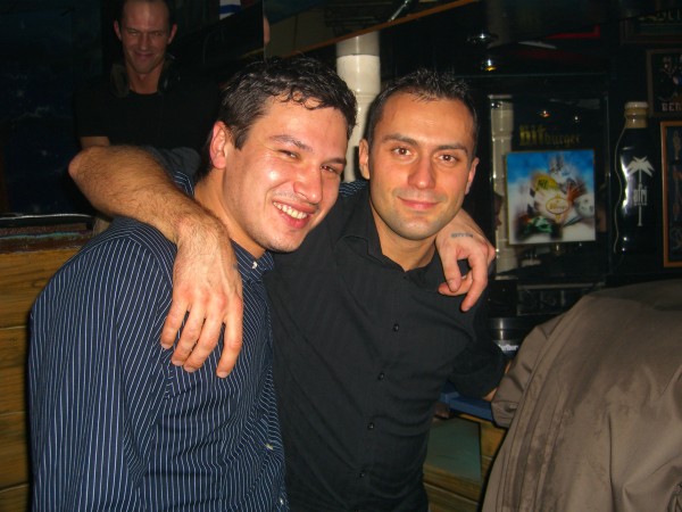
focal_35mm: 38
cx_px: 341
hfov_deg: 49.0
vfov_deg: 37.7
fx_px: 749
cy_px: 256
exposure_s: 1/60
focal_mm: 7.9
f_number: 2.8
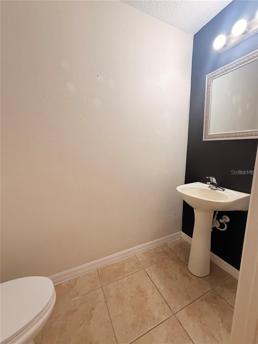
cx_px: 129
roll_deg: -0.1
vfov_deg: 102.1
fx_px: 139
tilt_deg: -9.3
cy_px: 172
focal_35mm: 14
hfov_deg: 85.7
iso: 200
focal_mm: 2.22
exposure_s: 1/120
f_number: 2.2
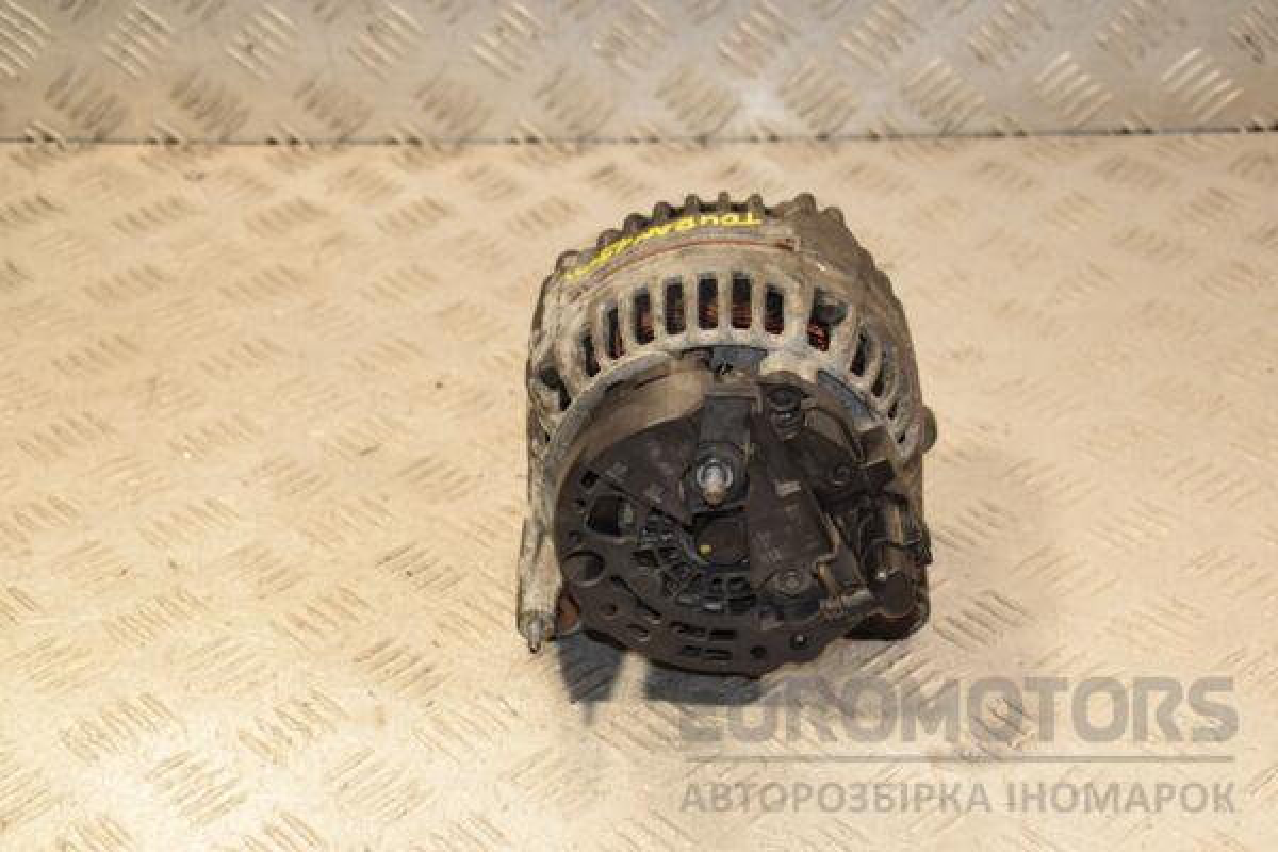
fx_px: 2556
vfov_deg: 18.9
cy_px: 426
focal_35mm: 72
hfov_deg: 28.1
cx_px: 639
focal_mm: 48
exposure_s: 1/200
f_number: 6.3
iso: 800
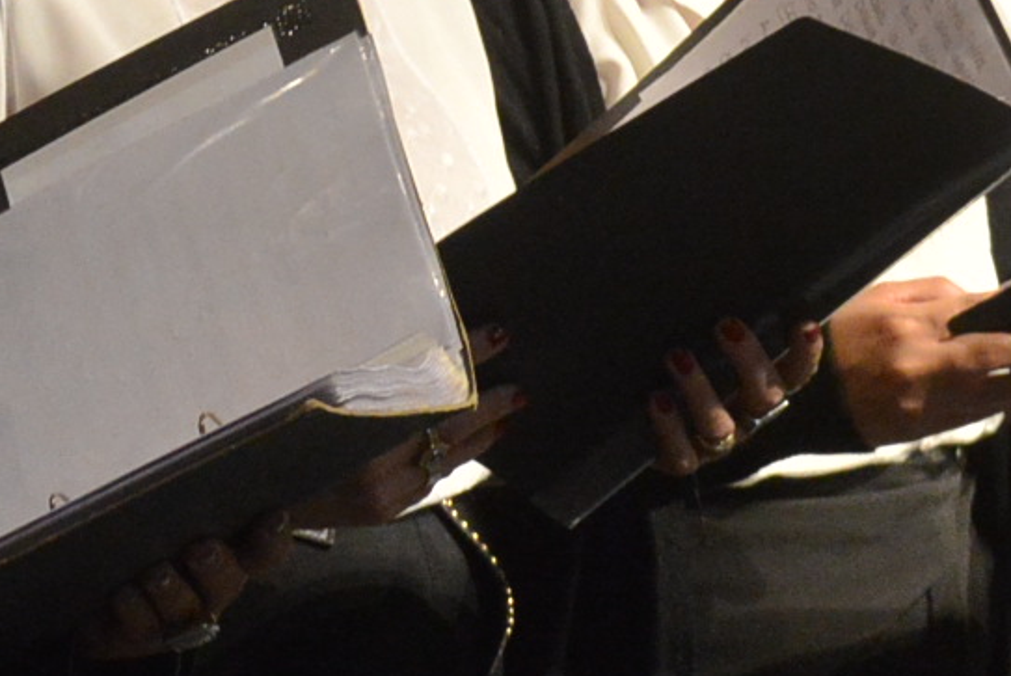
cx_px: -804
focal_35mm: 298
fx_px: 8375
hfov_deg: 6.7
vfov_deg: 4.6
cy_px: -110
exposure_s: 1/40
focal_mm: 44
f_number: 4.5
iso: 2000
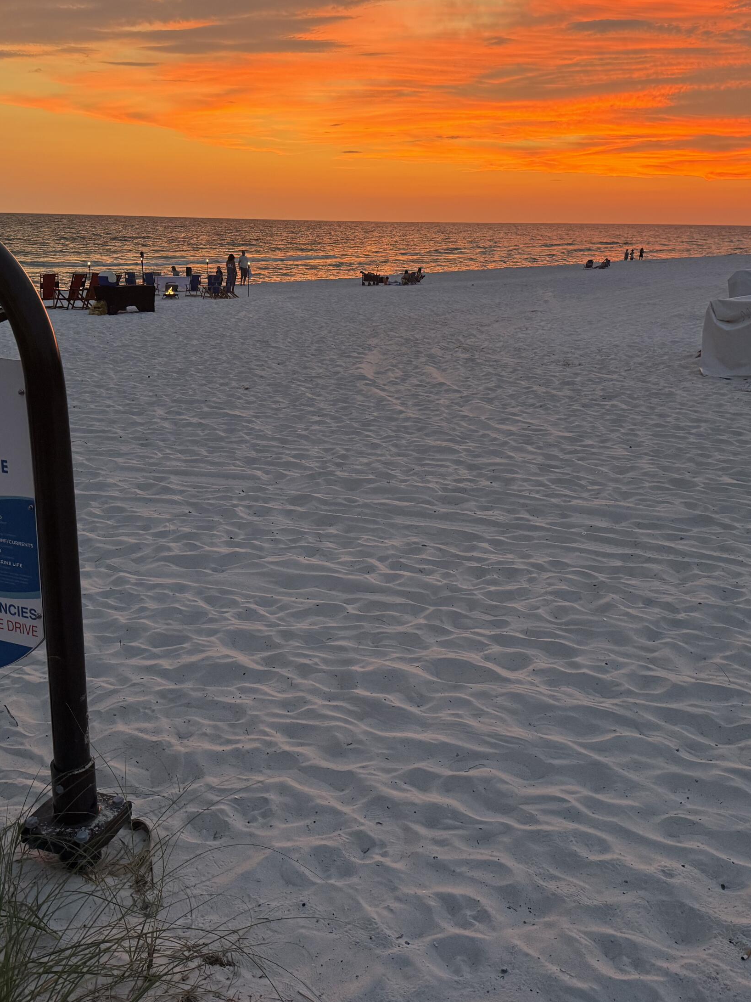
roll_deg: -1.6
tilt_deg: -16.6
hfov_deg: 42.9
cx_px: 342
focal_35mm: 33
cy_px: 494
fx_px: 955
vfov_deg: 55.4
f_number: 1.78
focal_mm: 6.76
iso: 200
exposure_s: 1/116
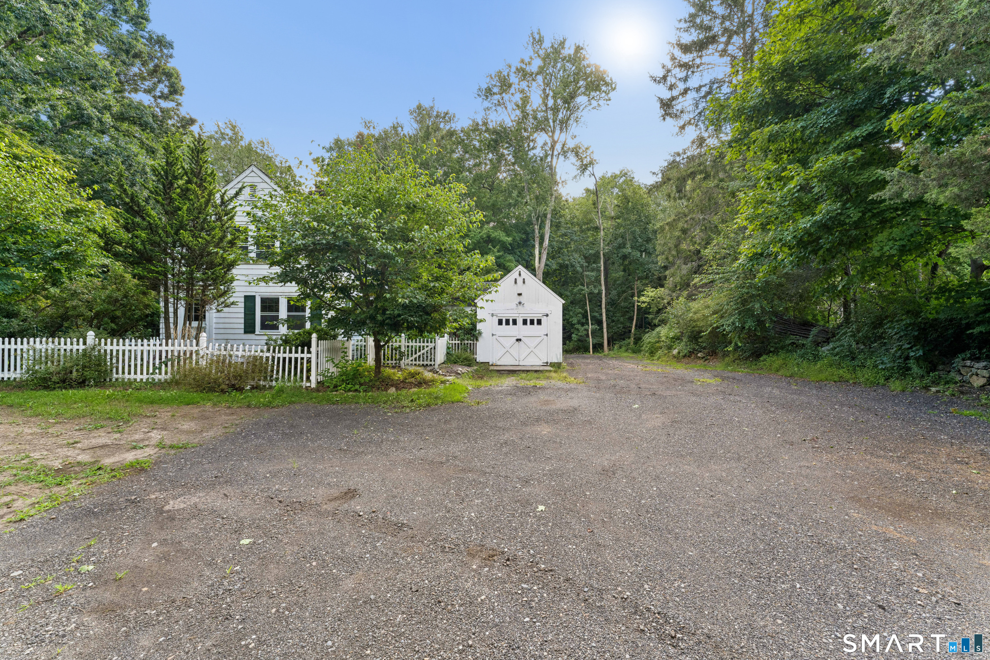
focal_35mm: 14
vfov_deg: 81.2
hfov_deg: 104.3
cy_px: 330
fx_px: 385
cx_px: 495
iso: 400
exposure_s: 1/40
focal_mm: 14
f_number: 13
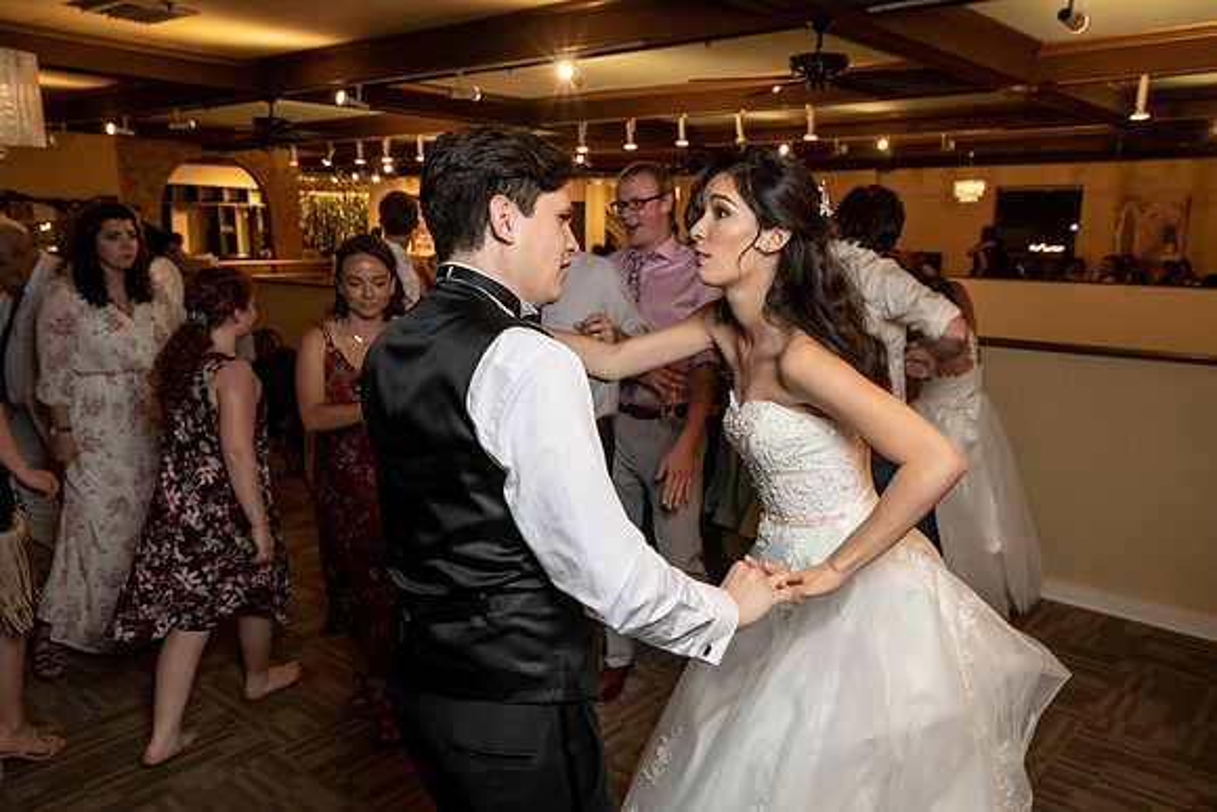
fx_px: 965
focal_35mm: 29
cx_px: 608
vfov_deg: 45.6
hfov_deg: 64.5
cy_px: 406
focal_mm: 28
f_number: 5.6
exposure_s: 1/200
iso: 2000
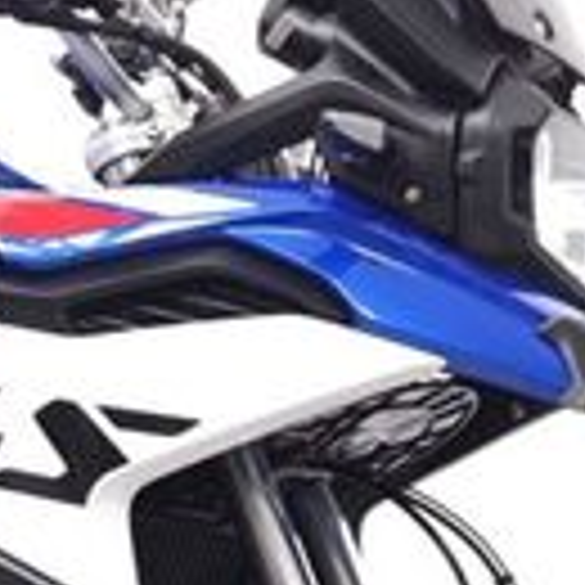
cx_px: 14
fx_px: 1912
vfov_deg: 17.0
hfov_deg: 17.0
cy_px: 594
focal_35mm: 100
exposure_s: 1/30
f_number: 1.8
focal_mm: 5.4
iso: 125
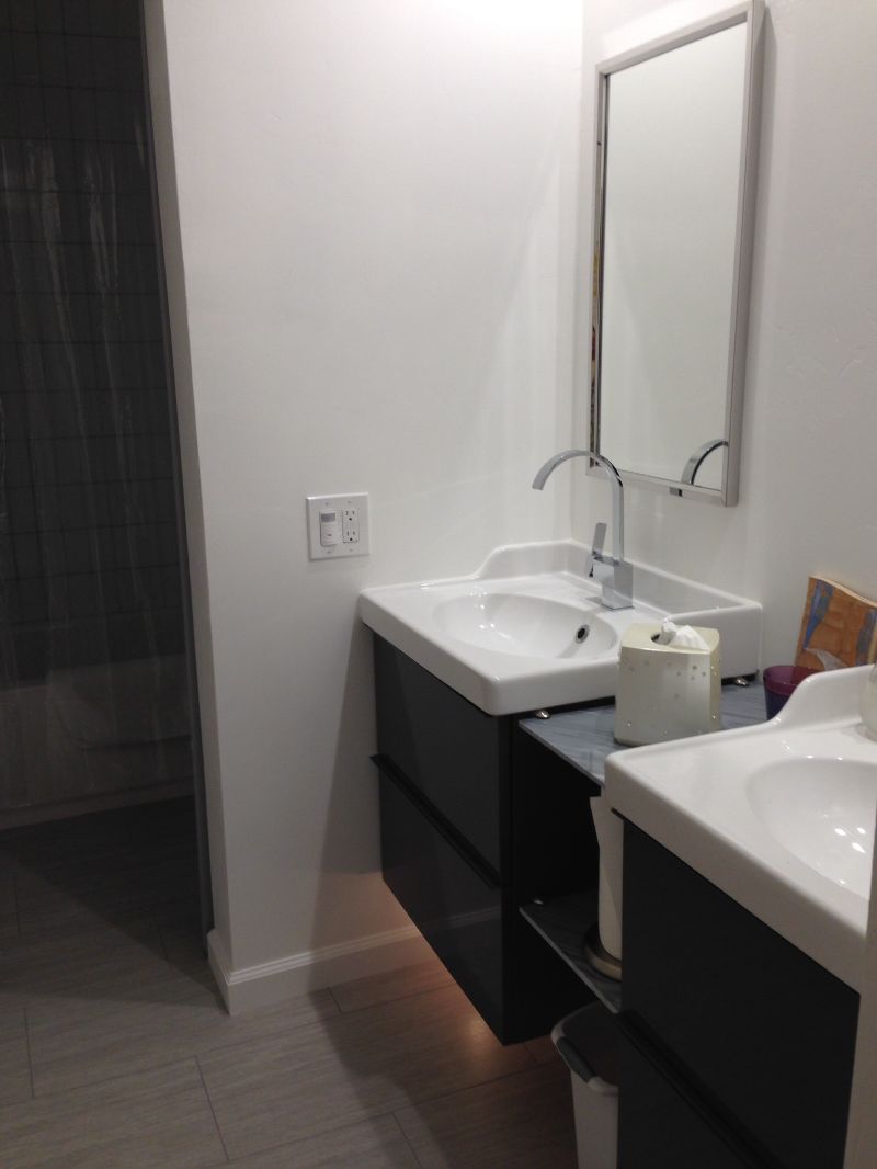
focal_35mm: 33
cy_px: 584
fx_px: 1114
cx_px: 438
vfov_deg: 55.3
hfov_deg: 43.0
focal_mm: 4.12
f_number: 2.4
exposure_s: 1/30
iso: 64
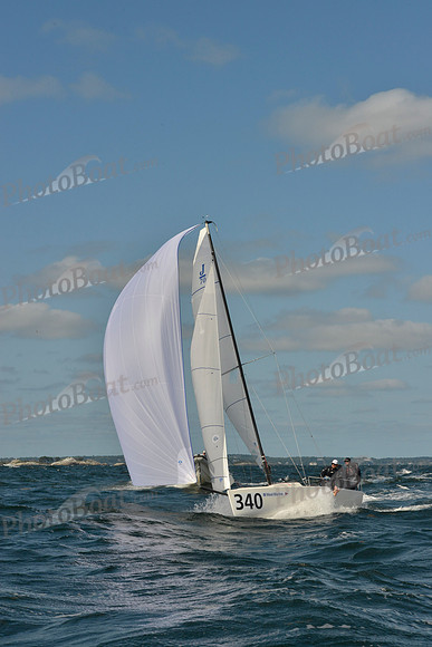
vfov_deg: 27.0
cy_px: 324
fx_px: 1349
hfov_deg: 18.2
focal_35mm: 75
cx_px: 216
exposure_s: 1/1000
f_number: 14
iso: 400
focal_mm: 75
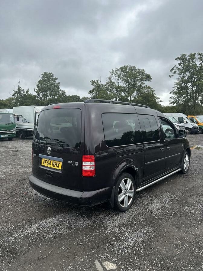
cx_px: 102
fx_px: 188
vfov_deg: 71.6
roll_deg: +0.4
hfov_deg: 56.8
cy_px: 136
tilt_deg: -5.7
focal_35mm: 24
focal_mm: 6.86
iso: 80
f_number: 1.78
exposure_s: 1/2525
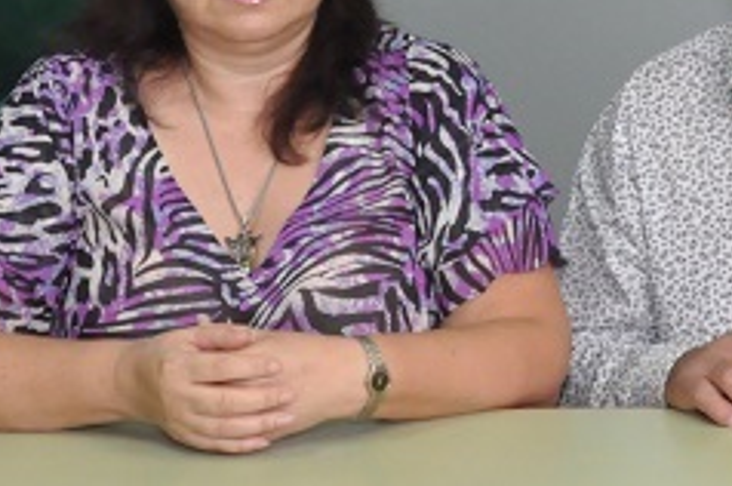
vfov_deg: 12.2
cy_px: 51
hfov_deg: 18.0
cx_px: 726
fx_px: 2254
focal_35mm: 111
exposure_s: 1/60
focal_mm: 22
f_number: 8
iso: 2500
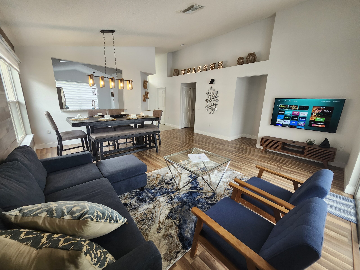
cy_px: 135
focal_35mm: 13
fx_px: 135
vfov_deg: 89.9
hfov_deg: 106.2
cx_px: 180
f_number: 2.2
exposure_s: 1/60
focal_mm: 1.74
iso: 80
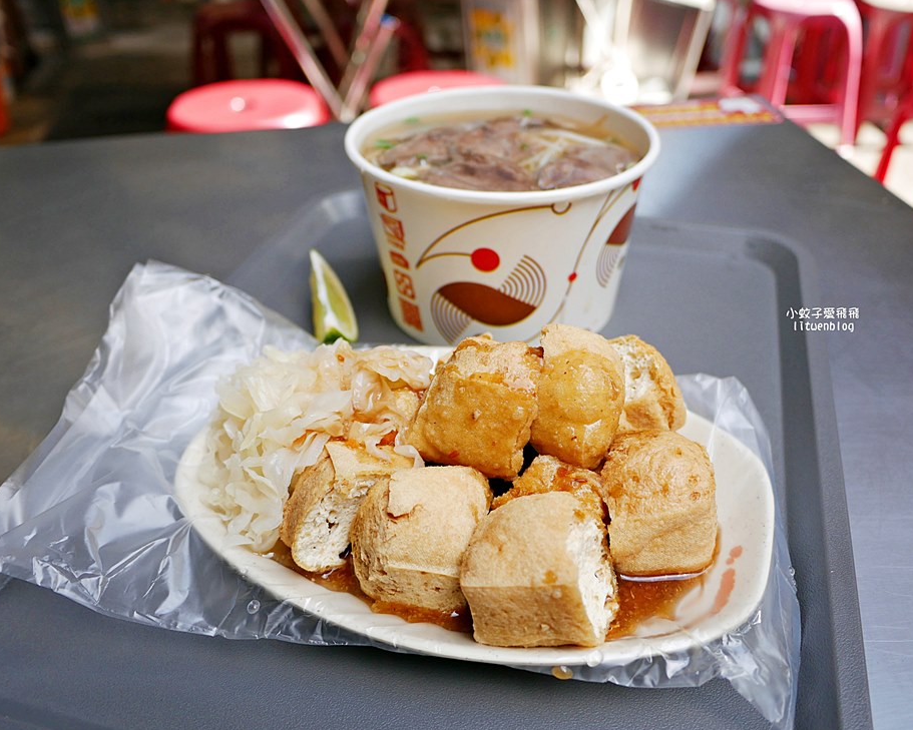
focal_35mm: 30
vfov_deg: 48.5
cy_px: 358
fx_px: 811
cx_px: 480
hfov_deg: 58.7
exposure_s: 1/400
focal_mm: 14
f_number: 2.5
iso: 200
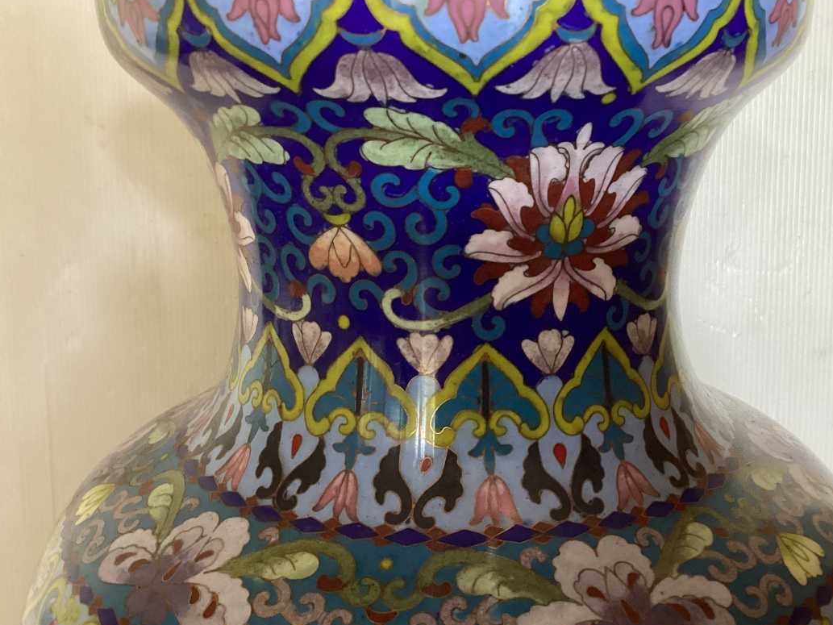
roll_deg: -3.8
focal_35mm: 36
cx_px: 477
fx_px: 866
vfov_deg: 39.6
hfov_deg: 51.2
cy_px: 290
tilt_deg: -12.0
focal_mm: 3.3
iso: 400
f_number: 2.4
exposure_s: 1/50
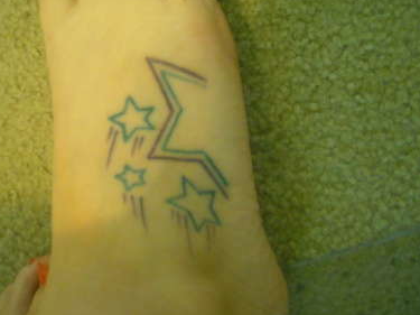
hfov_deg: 44.7
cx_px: 180
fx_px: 509
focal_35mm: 42
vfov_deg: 34.3
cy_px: 149
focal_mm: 5.7
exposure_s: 1/8
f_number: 2.8
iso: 616
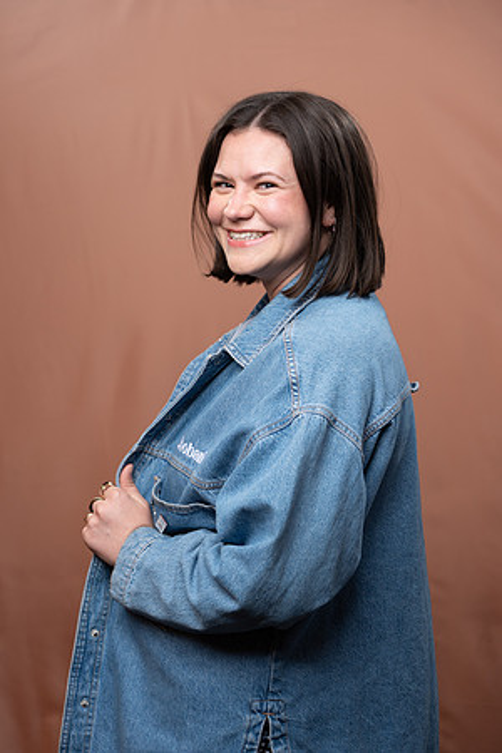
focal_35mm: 72
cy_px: 376
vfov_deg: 28.1
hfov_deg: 18.9
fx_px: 1506
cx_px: 251
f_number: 4
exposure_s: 1/160
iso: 320
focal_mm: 72
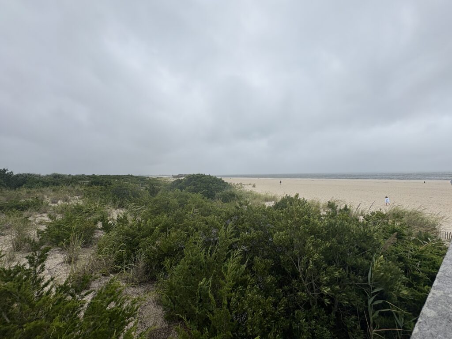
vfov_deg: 85.7
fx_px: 183
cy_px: 170
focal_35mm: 14
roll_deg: +1.0
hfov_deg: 102.1
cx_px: 226
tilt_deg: +1.4
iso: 50
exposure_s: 1/1600
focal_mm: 2.22
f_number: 2.2
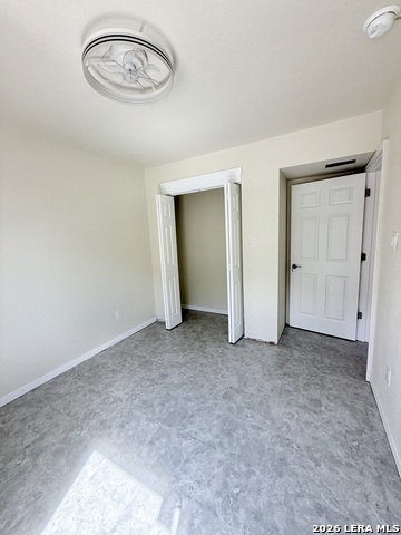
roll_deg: +3.4
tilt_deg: -7.0
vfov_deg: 102.1
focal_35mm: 14
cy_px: 268
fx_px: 216
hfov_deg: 85.7
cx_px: 200
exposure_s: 1/113
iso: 64
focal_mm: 2.22
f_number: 2.2
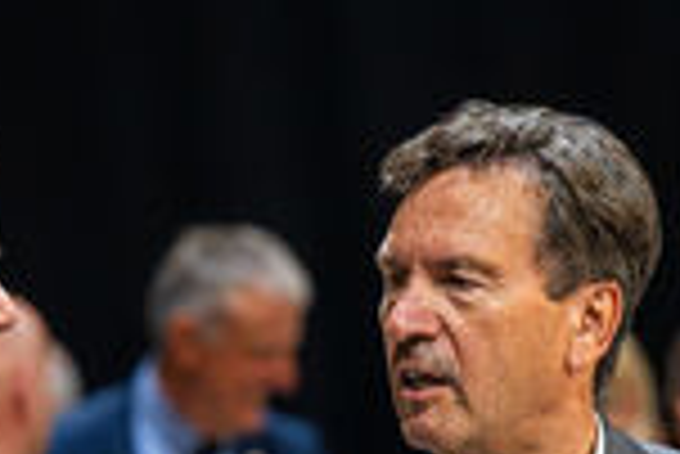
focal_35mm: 303
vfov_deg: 4.5
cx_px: 257
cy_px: 476
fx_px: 5729
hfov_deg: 6.8
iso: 5600
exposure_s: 1/250
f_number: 2.8
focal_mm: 102
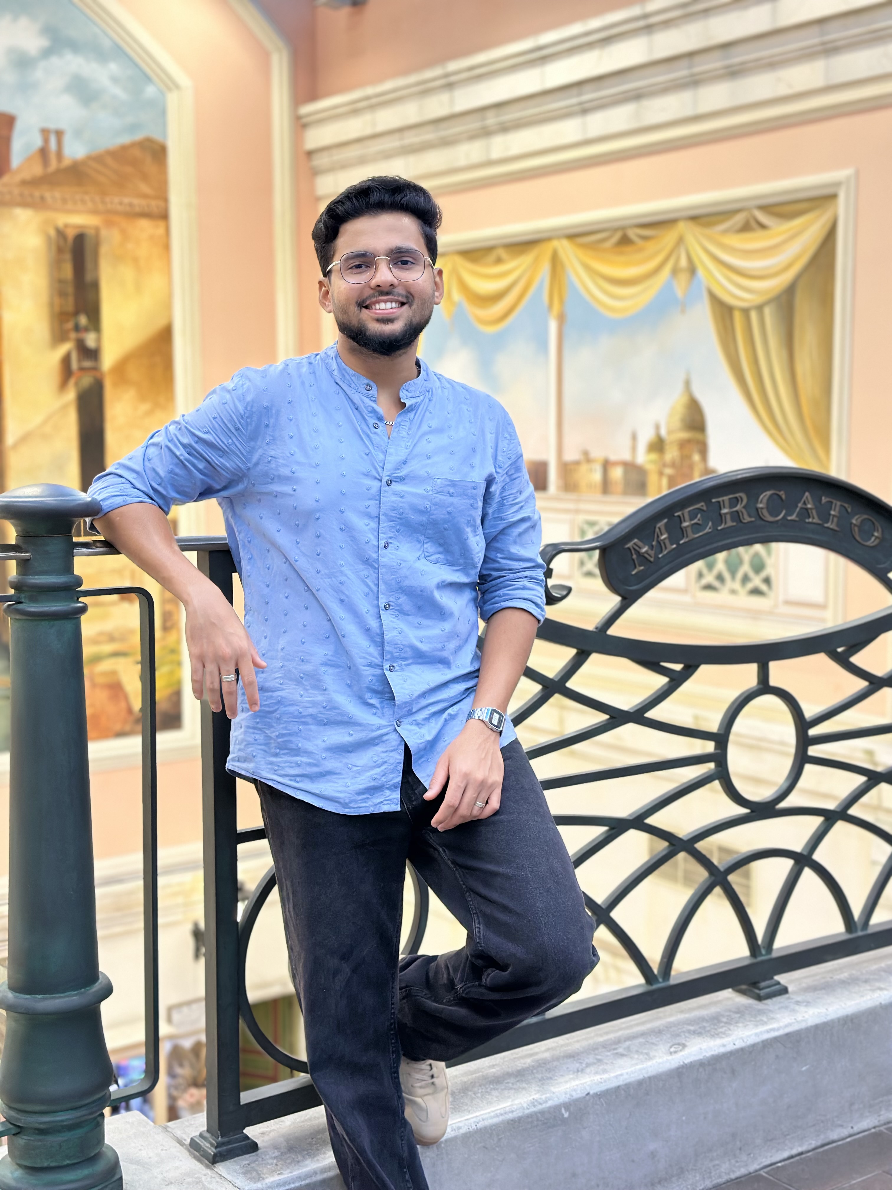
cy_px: 595
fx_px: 1649
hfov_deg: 30.3
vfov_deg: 39.7
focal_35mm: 48
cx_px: 446
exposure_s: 1/50
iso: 200
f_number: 1.78
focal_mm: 6.86
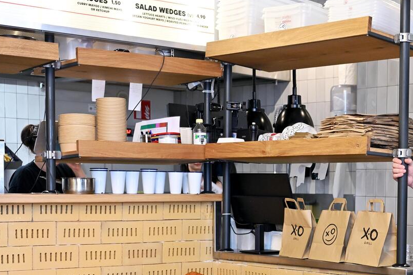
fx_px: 894
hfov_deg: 25.5
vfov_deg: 17.2
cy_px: 259
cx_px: 338
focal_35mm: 78
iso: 1600
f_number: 4
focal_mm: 35
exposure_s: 1/100
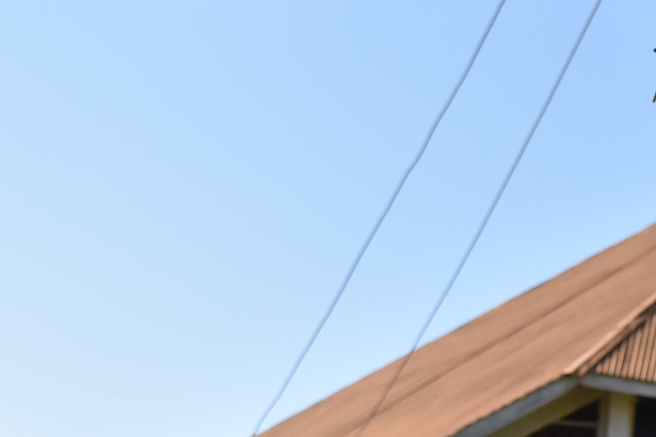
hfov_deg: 14.7
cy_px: 369
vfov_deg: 10.0
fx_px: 2496
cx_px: 682
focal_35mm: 137
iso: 800
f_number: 5.6
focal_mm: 32
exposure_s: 1/4000
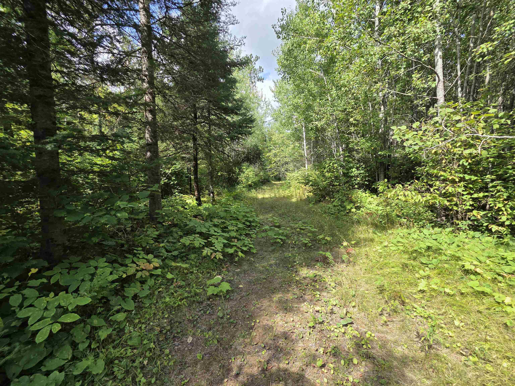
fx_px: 193
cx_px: 258
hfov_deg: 106.2
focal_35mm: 13
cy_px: 193
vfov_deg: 89.9
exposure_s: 1/525
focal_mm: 2.2
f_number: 2.2
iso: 50
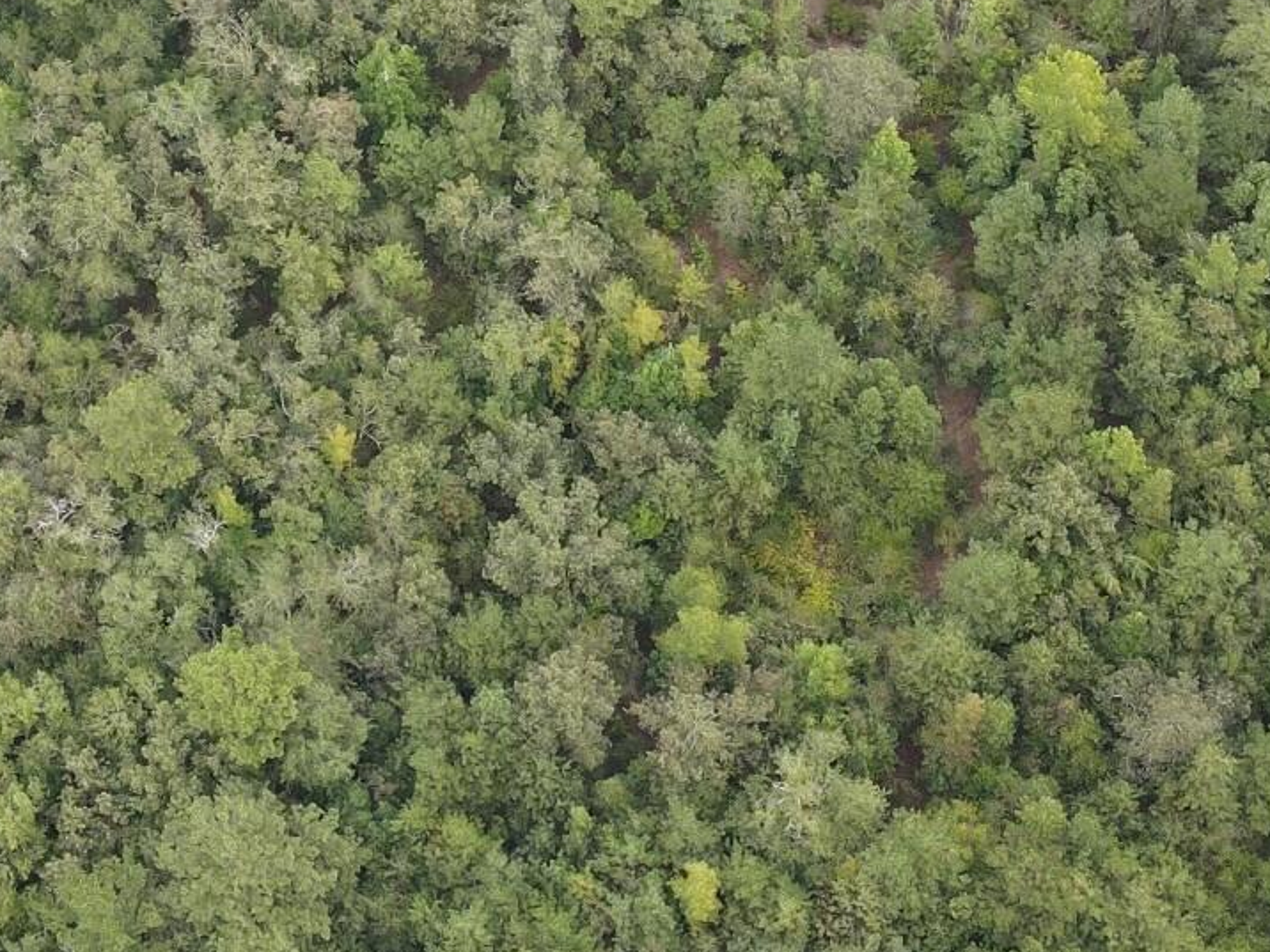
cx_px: 569
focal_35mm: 67
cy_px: 394
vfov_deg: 21.9
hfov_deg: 29.0
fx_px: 2458
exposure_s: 1/50
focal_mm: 4.5
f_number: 2.8
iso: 100
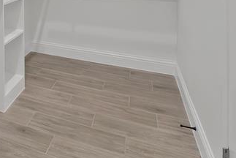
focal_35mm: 38
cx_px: -21
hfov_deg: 41.0
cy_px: -45
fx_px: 249
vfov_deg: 28.9
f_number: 9
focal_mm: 12
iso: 640
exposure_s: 1/4
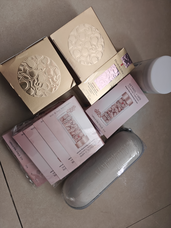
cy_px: 114
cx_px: 86
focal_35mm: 23
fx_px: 151
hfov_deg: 58.9
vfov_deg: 73.9
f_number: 1.6
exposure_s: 1/62
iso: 2000
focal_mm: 6.06
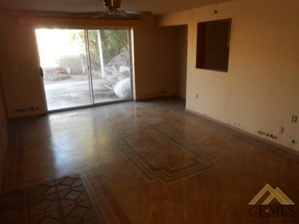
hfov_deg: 67.3
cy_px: 112
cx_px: 150
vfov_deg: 53.1
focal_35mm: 26
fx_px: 225
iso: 100
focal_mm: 4.6
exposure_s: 1/30
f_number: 3.5
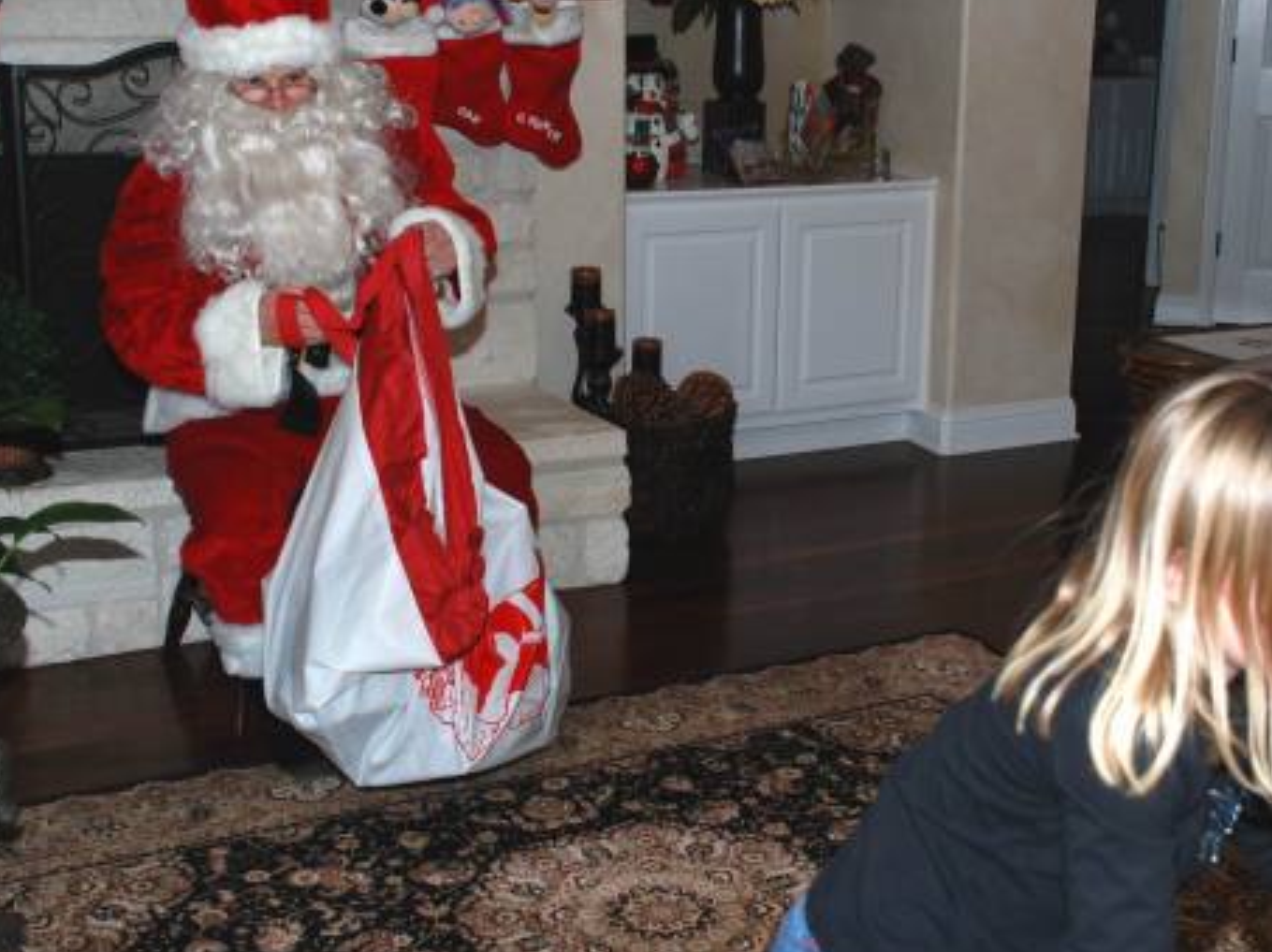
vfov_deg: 29.5
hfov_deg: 38.9
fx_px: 1799
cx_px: 699
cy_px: 371
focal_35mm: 49
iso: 200
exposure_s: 1/60
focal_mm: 24
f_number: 4
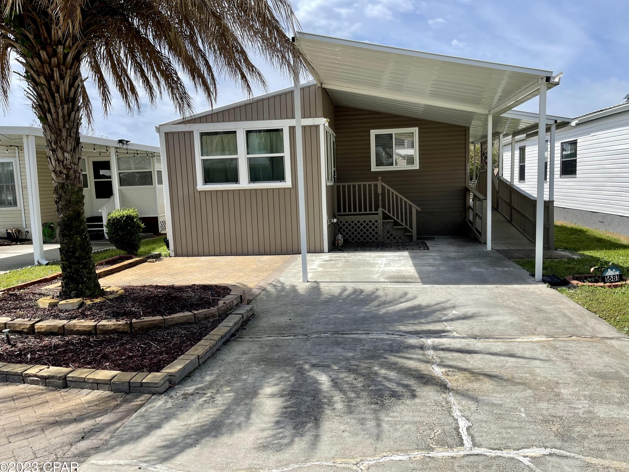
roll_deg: +1.3
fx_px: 491
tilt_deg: -7.7
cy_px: 245
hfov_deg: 65.3
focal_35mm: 27
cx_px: 323
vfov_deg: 51.3
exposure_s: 1/3344
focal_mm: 5.1
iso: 32
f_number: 1.6
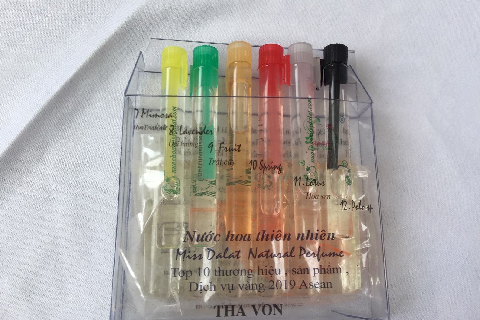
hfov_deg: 60.3
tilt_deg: -74.7
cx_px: 235
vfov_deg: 42.3
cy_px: 164
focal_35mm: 31
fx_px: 413
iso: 32
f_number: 2.2
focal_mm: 4.15
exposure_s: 1/185
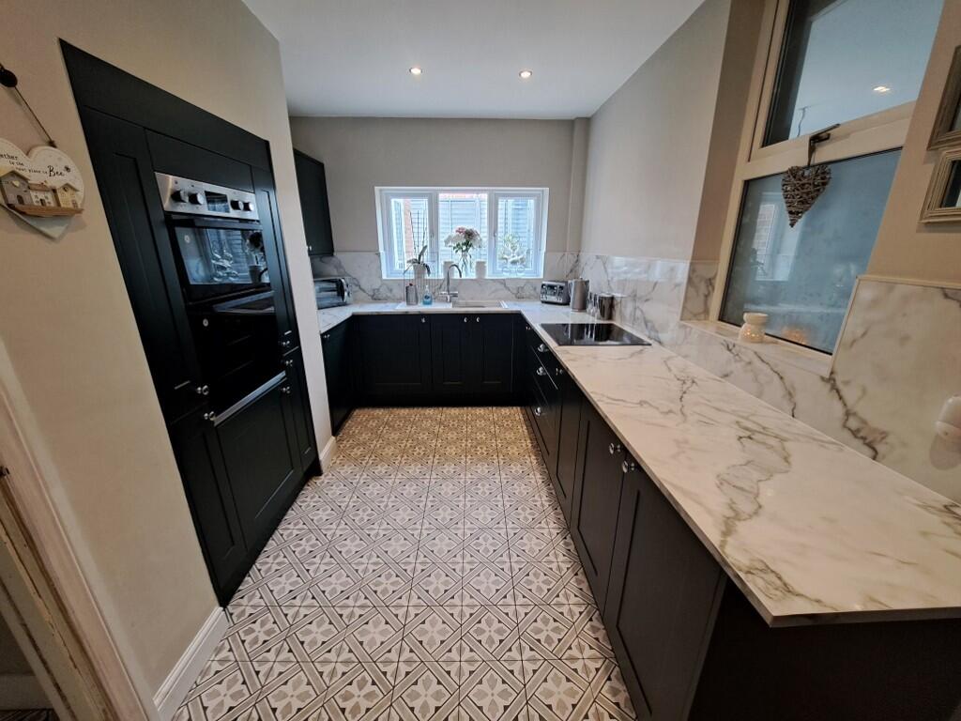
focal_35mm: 13
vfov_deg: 89.9
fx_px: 361
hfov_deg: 106.2
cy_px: 360
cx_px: 480
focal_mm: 1.74
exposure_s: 1/50
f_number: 2.2
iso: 125
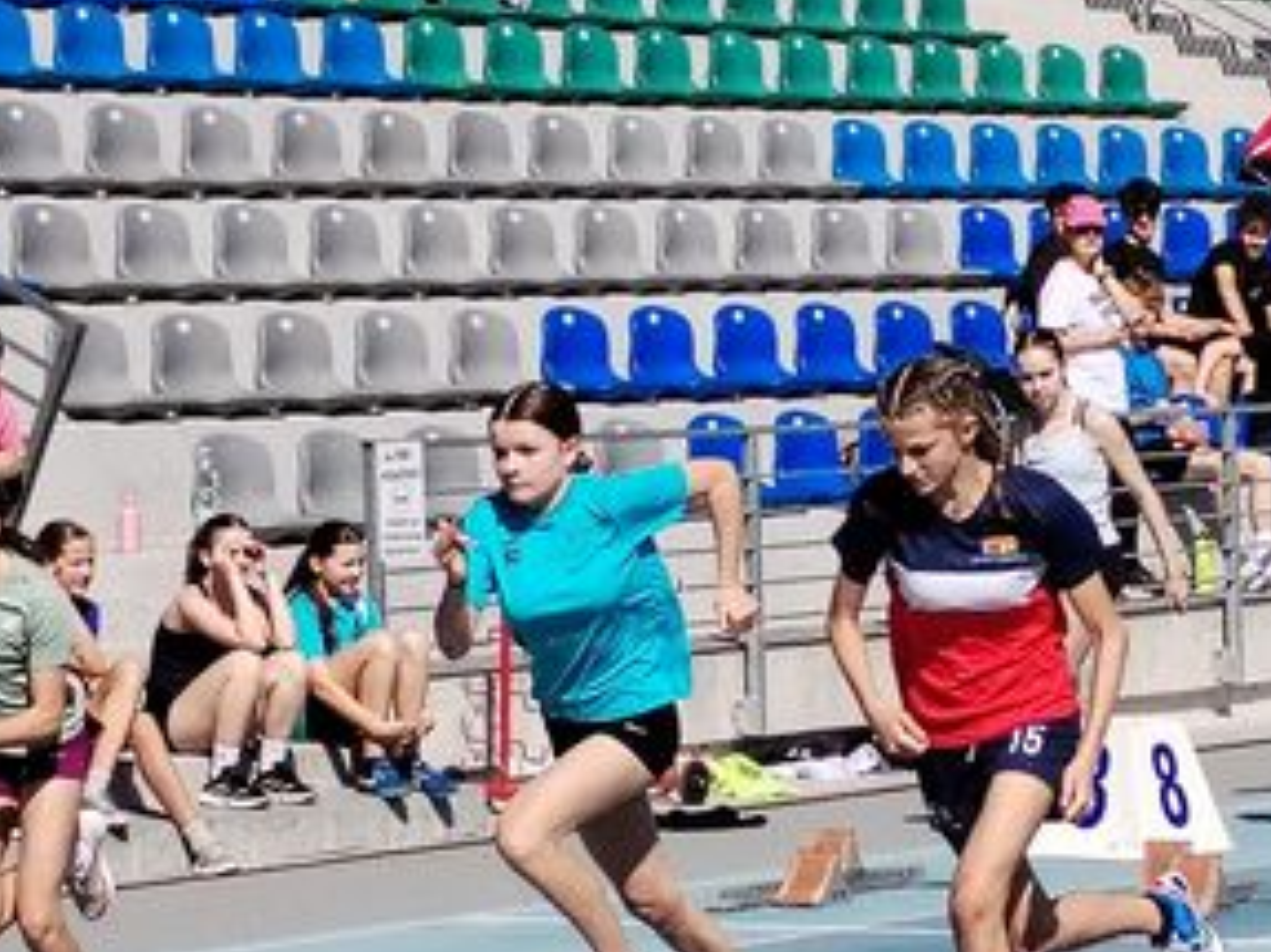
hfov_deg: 10.6
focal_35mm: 186
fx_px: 6827
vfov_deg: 8.0
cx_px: 930
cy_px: 489
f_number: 1.8
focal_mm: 4.75
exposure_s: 1/1631
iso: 120
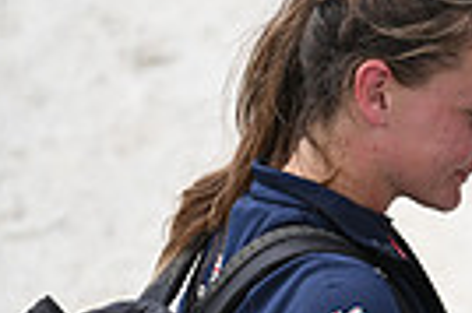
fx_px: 12506
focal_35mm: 955
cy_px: 241
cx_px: 888
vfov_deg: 1.4
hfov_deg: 2.2
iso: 450
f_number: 4.5
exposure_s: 1/1600
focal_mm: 220
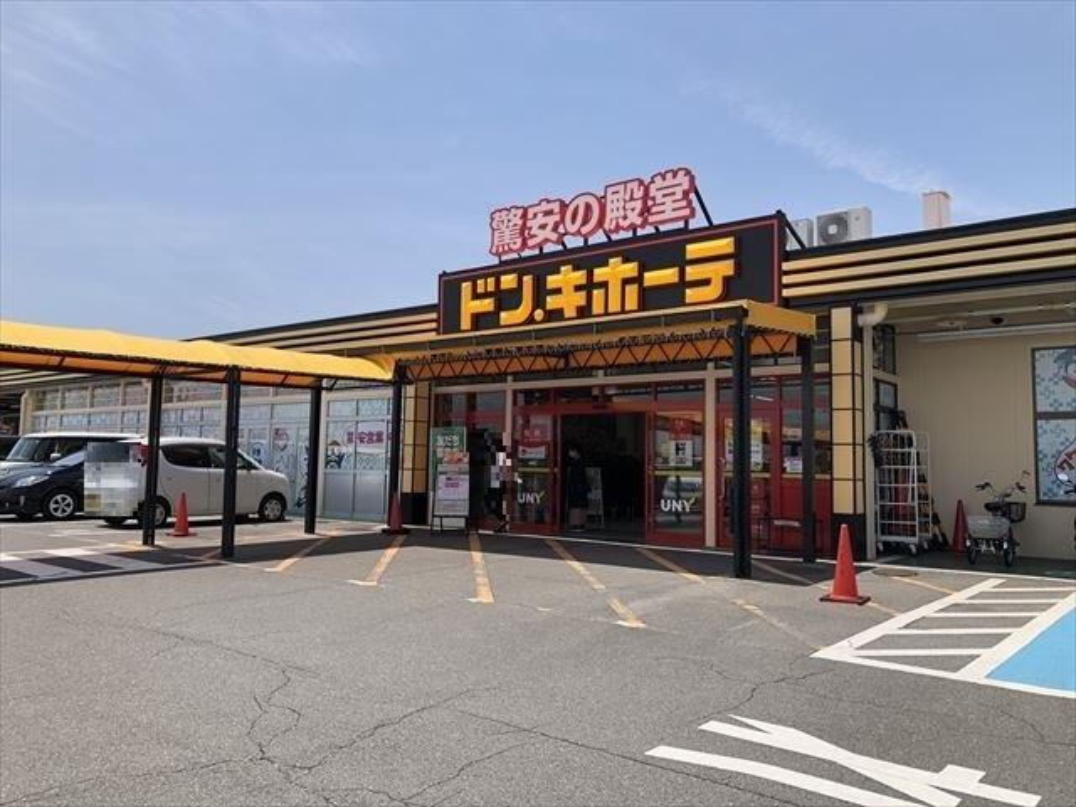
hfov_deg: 63.4
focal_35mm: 28
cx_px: 538
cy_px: 404
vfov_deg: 49.7
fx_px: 870
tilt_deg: +6.2
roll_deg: -1.6
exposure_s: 1/1412
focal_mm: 3.99
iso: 20
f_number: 1.8
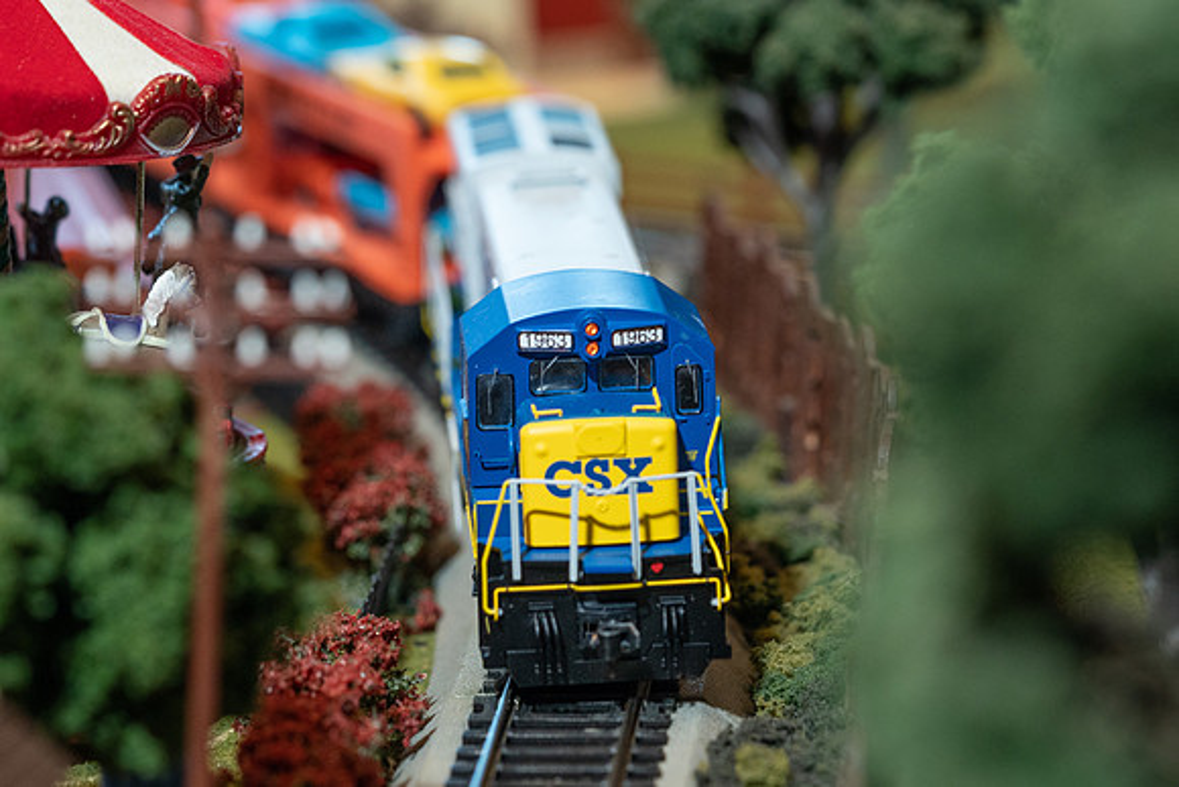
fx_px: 3614
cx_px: 696
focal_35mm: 110
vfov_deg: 12.4
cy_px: 344
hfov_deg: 18.5
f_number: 5.6
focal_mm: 90
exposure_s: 1/200
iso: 2000
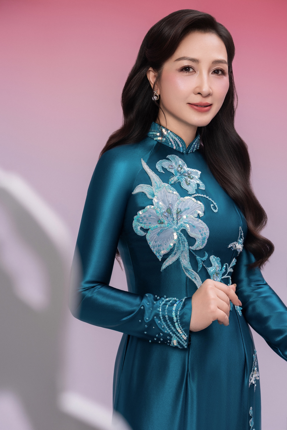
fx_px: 658
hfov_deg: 24.6
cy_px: 215
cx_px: 144
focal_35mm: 55
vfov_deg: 36.2
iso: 200
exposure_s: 1/160
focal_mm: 55
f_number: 6.3
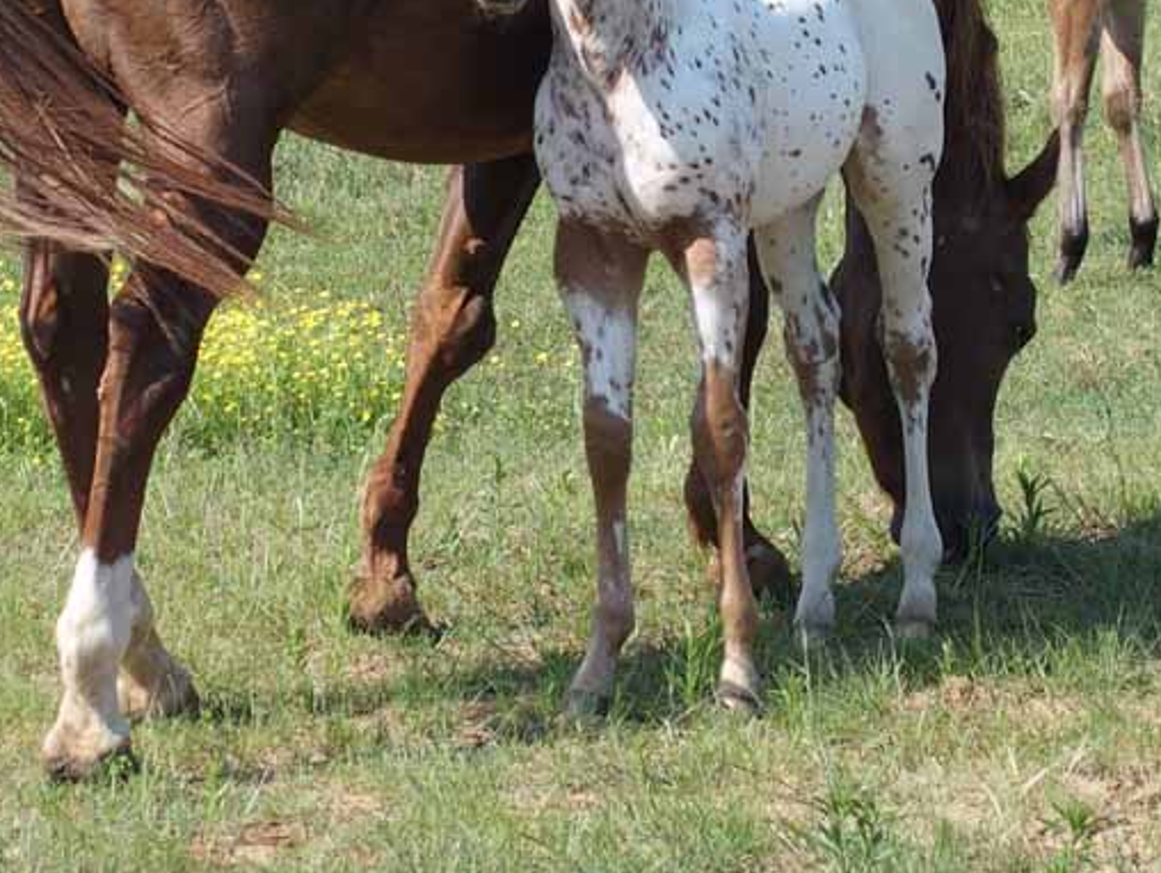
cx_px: 537
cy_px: 194
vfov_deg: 9.6
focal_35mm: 154
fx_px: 5170
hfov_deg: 12.8
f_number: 3.5
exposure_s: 1/640
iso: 100
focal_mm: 17.8
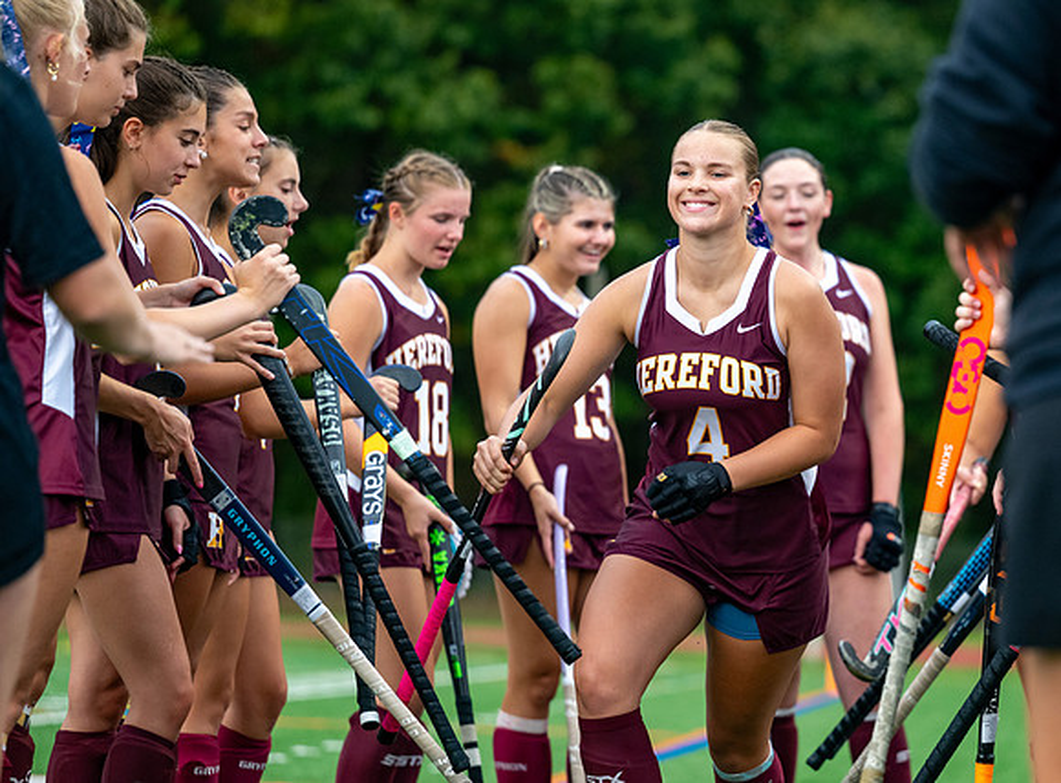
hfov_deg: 11.8
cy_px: 368
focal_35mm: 168
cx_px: 759
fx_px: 5131
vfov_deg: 8.7
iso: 1600
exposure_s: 1/1000
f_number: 2.8
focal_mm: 120
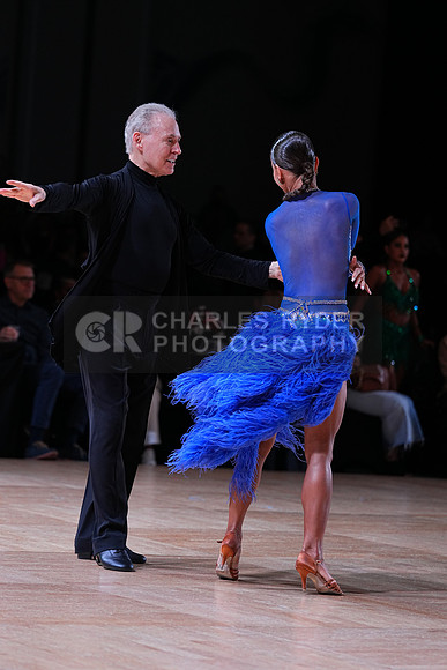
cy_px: 335
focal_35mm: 146
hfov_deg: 9.4
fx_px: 2717
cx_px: 224
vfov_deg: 14.1
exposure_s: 1/400
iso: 1000
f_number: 4
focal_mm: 146
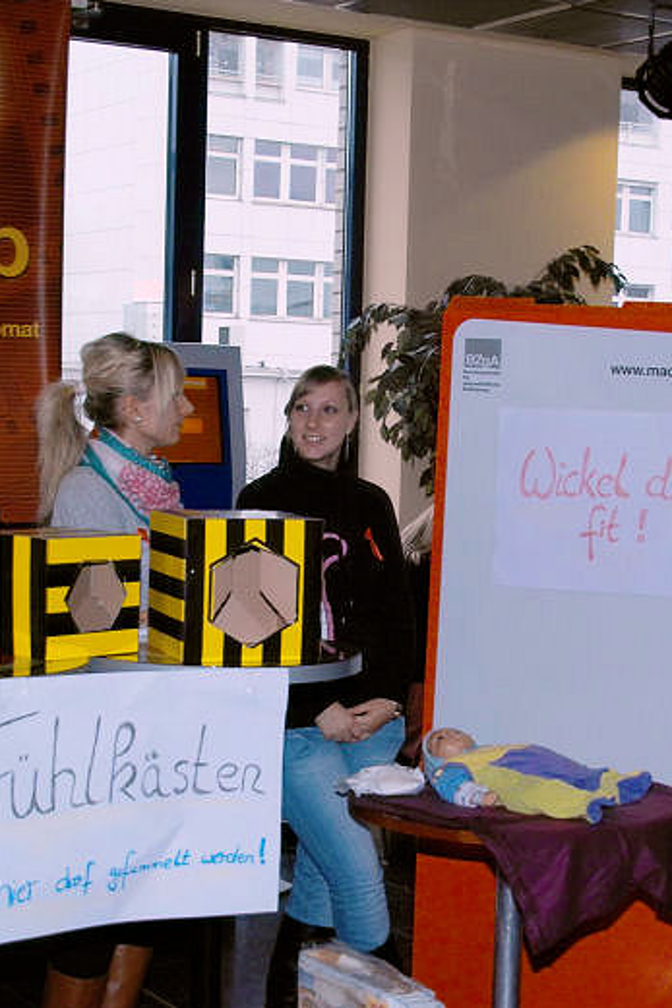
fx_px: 1765
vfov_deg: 31.9
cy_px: 514
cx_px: 354
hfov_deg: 21.6
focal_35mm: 63
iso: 400
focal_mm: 24
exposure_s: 1/60
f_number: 4
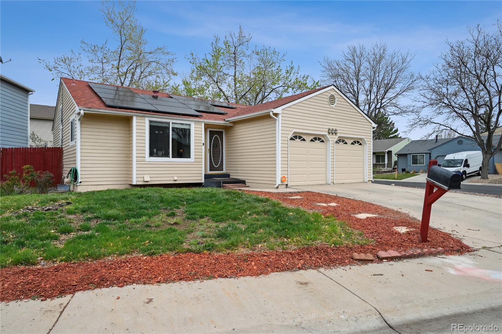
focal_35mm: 21
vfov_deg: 59.5
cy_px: 167
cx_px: 251
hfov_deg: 81.2
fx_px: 293
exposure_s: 1/640
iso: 400
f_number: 11
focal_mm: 21
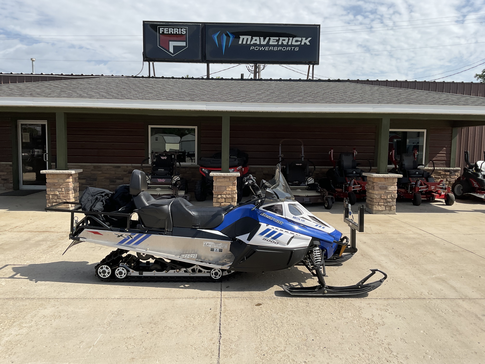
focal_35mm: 29
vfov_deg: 48.2
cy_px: 182
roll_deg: +0.2
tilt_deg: -5.7
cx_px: 242
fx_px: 406
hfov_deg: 61.7
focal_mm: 3
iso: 16
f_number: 1.8
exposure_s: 1/2227
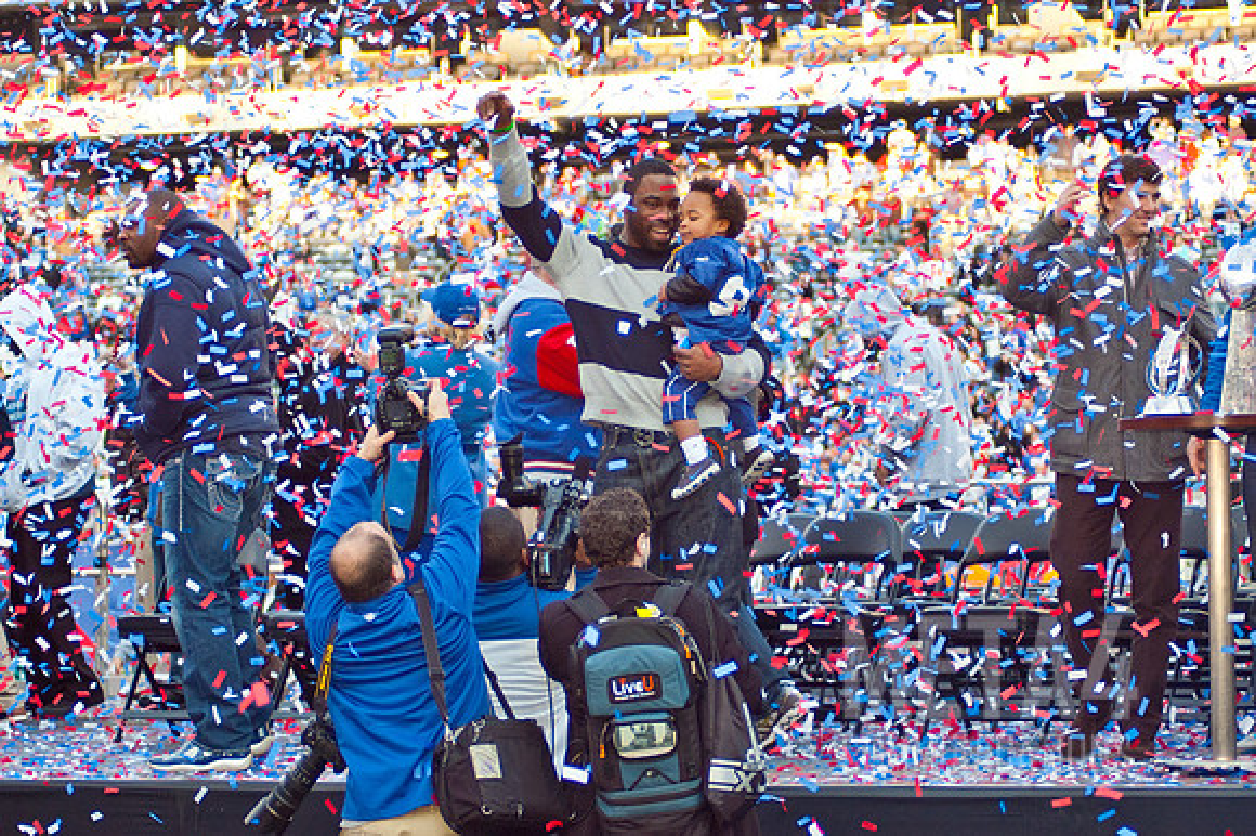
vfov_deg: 11.6
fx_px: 4103
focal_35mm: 118
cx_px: 552
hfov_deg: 17.4
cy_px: 368
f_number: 4
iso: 320
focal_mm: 70
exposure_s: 1/250
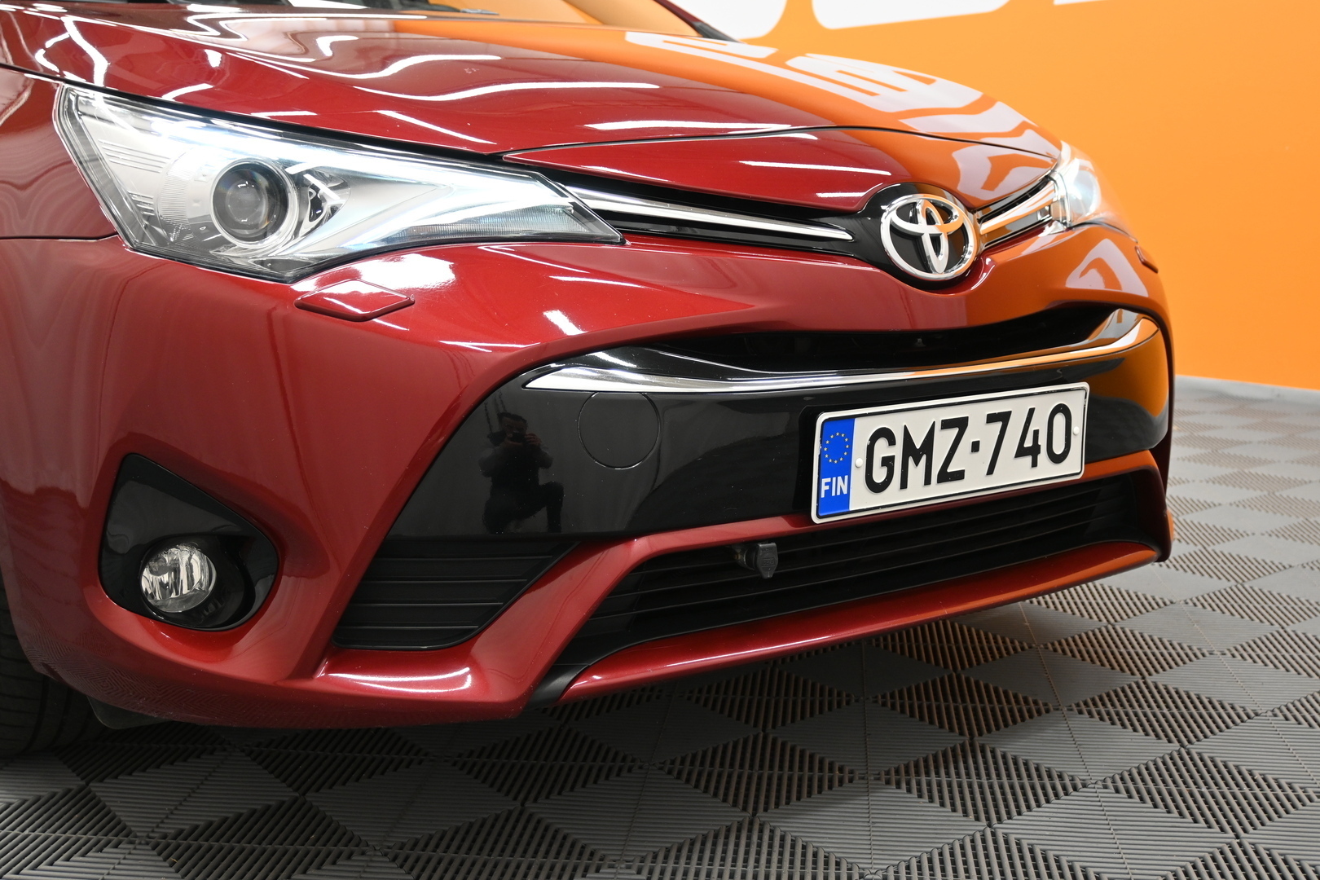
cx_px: 660
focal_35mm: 40
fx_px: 1457
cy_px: 440
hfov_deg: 48.7
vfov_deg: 33.6
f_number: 4.5
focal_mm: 26.5
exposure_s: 1/40
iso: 500
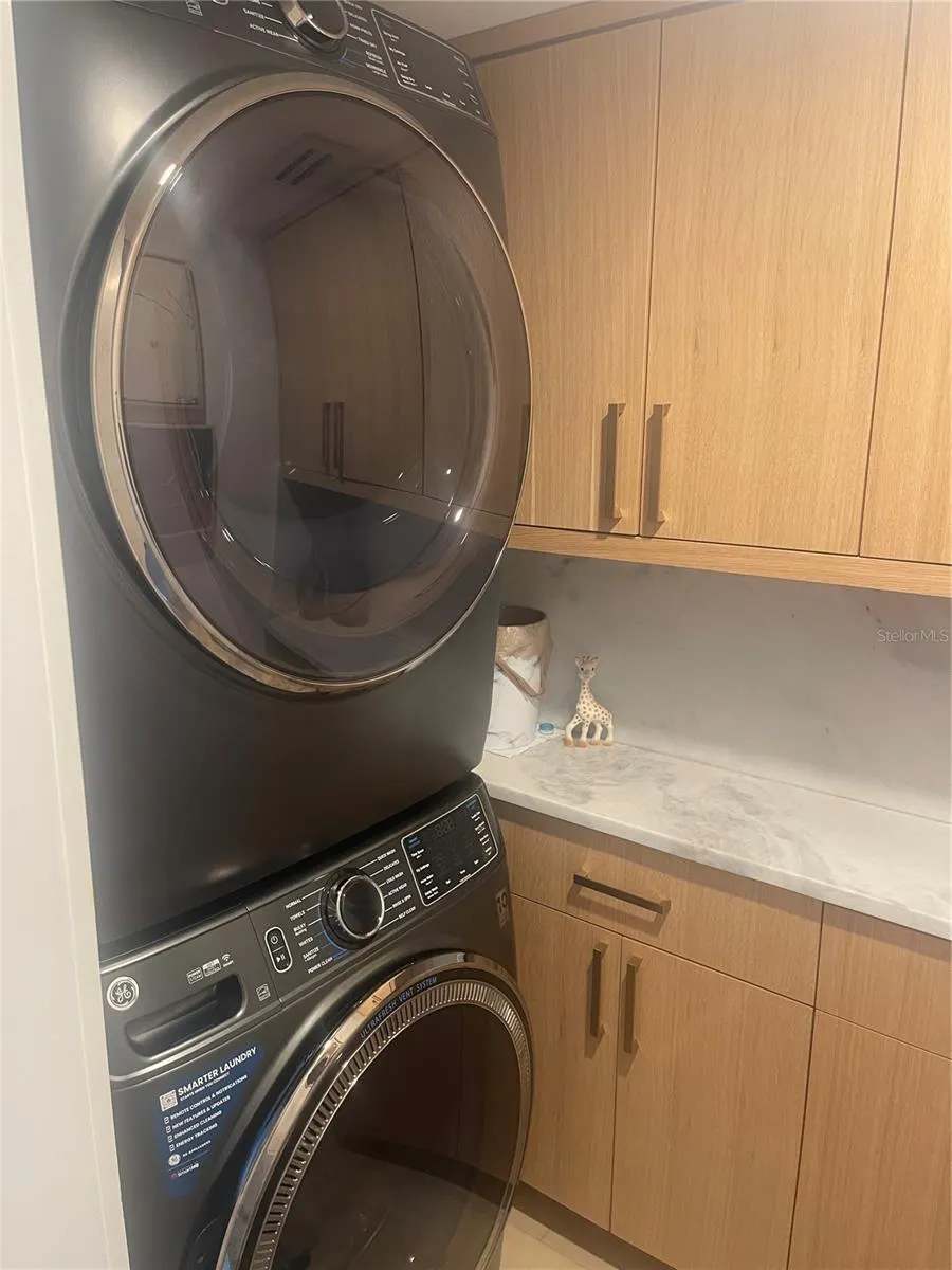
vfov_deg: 69.4
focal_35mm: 25
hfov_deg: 54.9
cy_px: 635
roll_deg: -0.2
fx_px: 917
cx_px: 476
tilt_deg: -13.5
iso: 250
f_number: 1.6
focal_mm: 5.1
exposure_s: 1/60
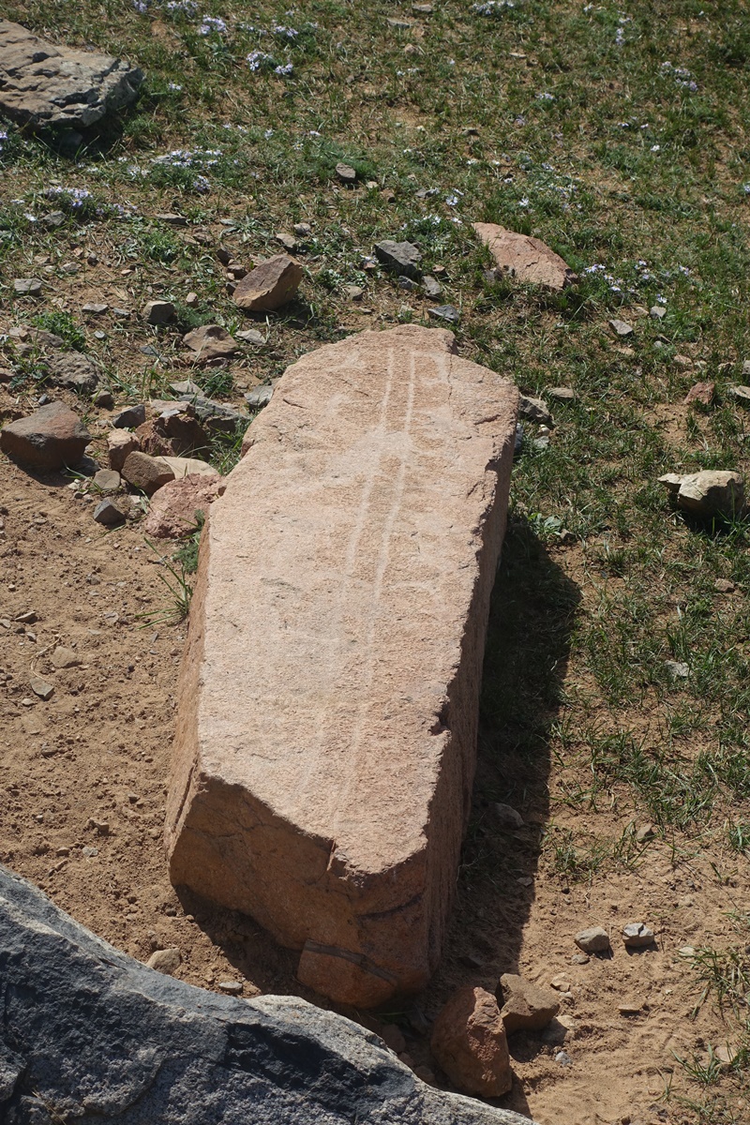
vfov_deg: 28.8
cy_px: 562
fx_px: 2187
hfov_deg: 19.5
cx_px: 375
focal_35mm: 70
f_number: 5.6
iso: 125
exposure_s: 1/640
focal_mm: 25.53
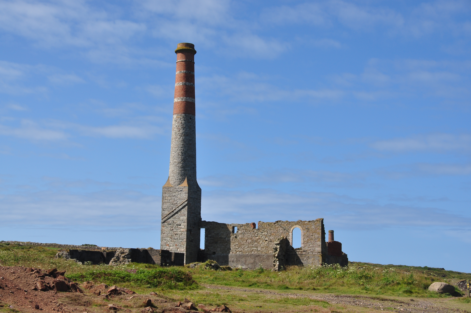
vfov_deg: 18.9
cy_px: 156
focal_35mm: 72
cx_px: 236
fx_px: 941
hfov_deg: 28.1
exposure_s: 1/640
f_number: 8
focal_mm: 48
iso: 200
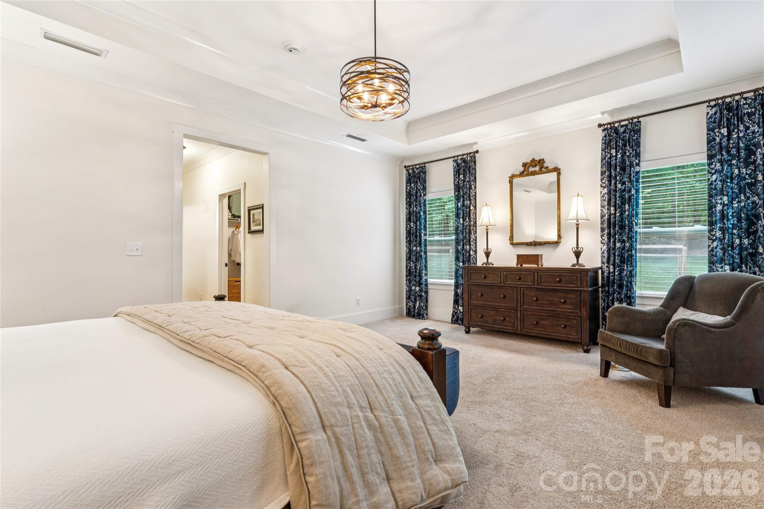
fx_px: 354
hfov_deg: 94.3
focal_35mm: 17
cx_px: 382
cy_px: 254
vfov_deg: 71.4
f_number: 13
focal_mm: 16.7
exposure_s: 2
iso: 100
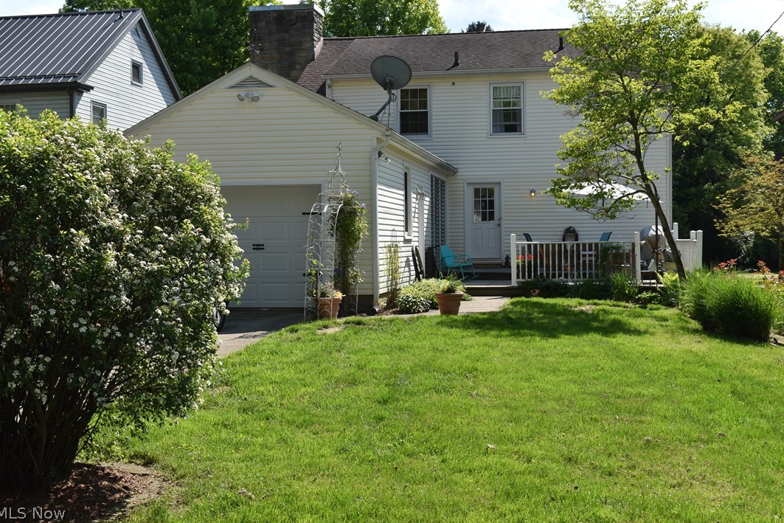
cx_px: 392
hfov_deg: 41.5
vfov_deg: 28.4
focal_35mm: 48
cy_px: 258
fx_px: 1035
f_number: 8
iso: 100
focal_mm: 31
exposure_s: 1/250
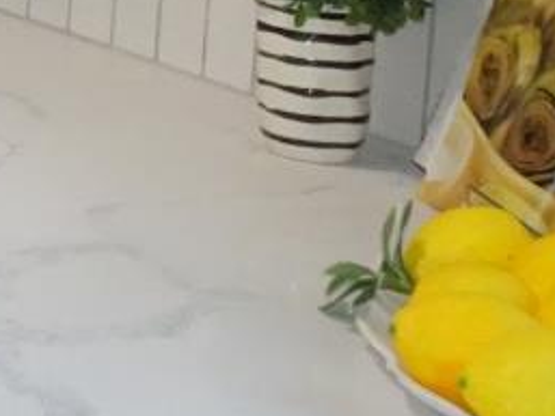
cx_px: -585
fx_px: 2246
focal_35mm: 140
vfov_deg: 9.9
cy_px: -389
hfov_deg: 12.3
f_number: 3.5
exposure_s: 1/30
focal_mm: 4.1
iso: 320
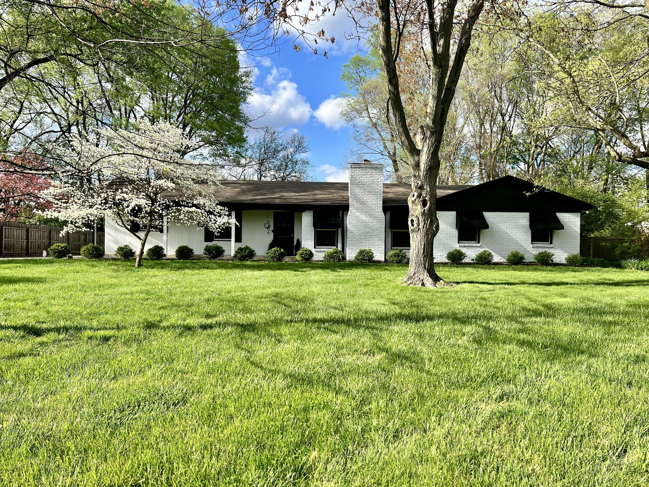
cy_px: 244
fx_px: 487
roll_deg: -0.6
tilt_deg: -0.9
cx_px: 324
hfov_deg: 67.3
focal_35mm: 26
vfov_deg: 53.1
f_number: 1.5
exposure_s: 1/2045
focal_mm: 5.7
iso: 50
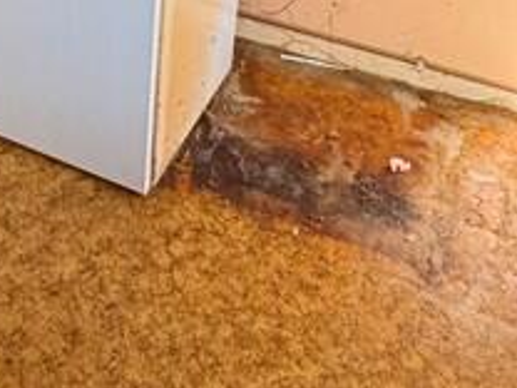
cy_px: -164
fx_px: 1031
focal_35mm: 69
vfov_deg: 19.1
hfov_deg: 26.7
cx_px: 2
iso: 125
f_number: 2.2
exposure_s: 1/100
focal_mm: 2.22
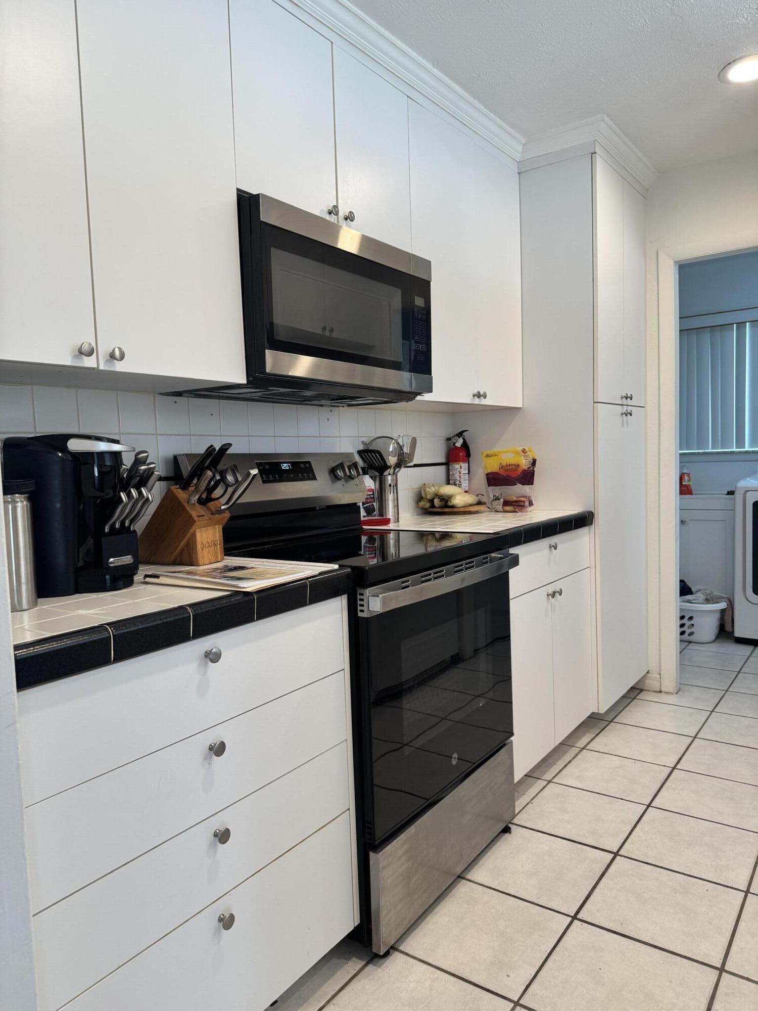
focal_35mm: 24
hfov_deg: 56.8
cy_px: 506
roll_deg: +2.5
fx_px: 701
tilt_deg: -4.0
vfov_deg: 71.6
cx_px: 379
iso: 125
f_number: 1.78
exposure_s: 1/120
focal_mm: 6.76
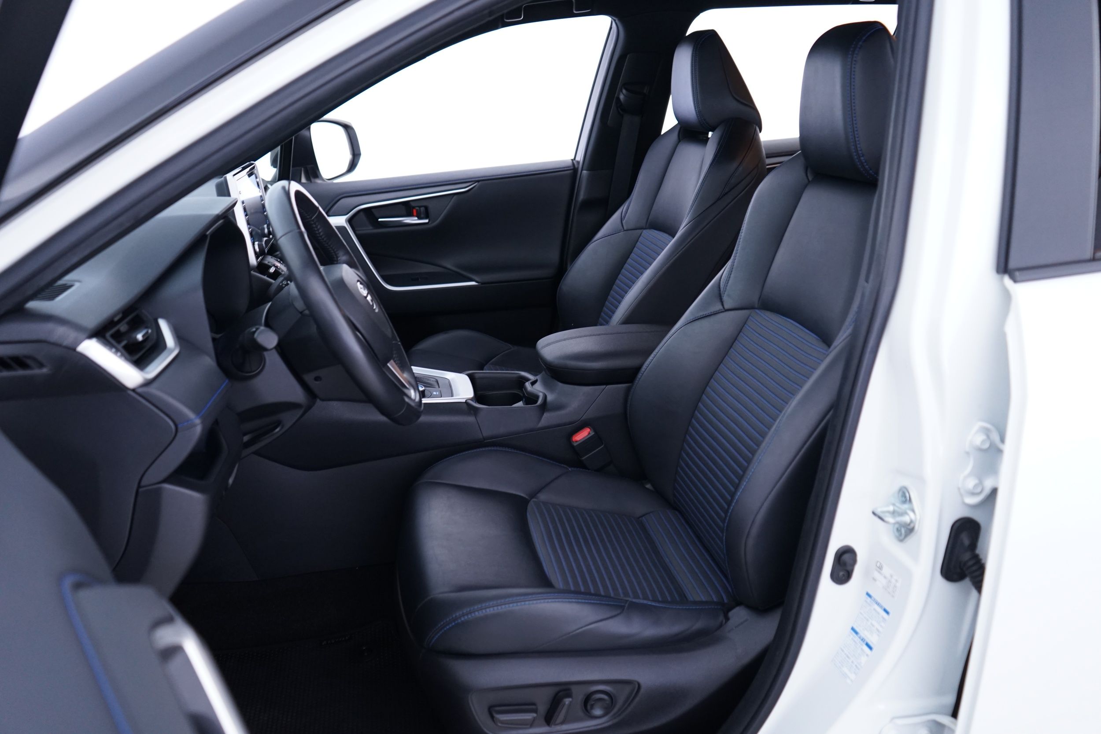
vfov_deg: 46.4
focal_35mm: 28
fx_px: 856
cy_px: 367
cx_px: 550
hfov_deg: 65.5
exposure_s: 1/15
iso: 1250
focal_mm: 28
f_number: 3.5
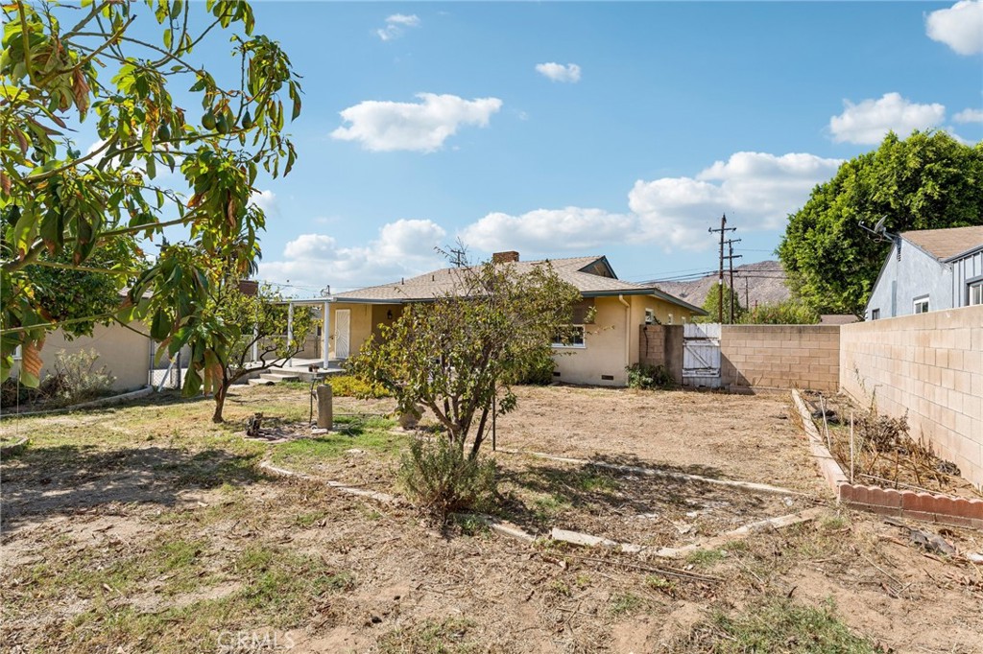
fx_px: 450
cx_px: 492
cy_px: 327
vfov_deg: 72.0
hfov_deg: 95.0
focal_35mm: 16
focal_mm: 16.5
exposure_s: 1/400
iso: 125
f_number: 8
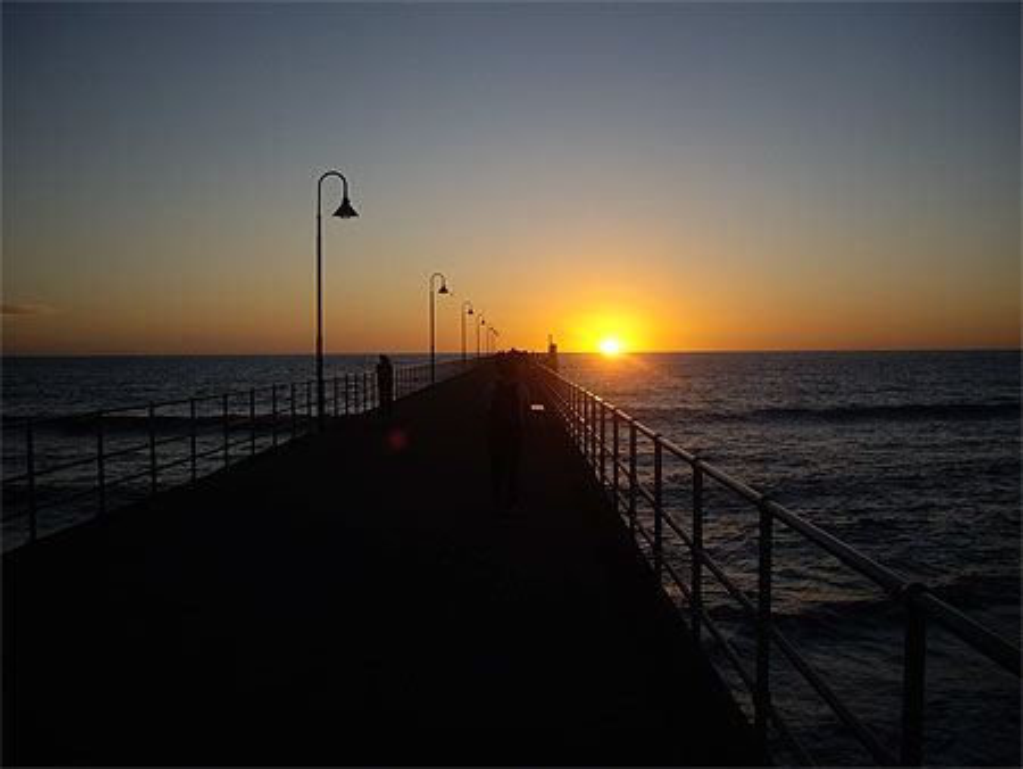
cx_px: 512
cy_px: 384
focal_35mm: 38
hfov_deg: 49.0
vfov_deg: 37.8
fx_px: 1124
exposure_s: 1/640
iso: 64
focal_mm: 7.9
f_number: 2.8
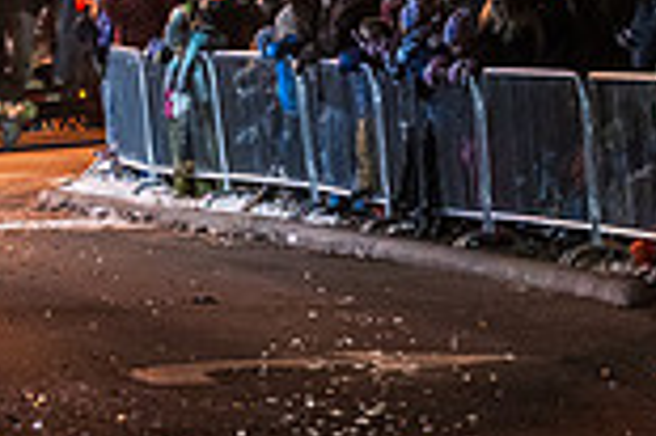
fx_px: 7500
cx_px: -237
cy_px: -214
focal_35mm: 412
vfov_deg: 3.3
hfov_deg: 5.0
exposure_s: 1/500
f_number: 3.5
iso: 3200
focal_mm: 110
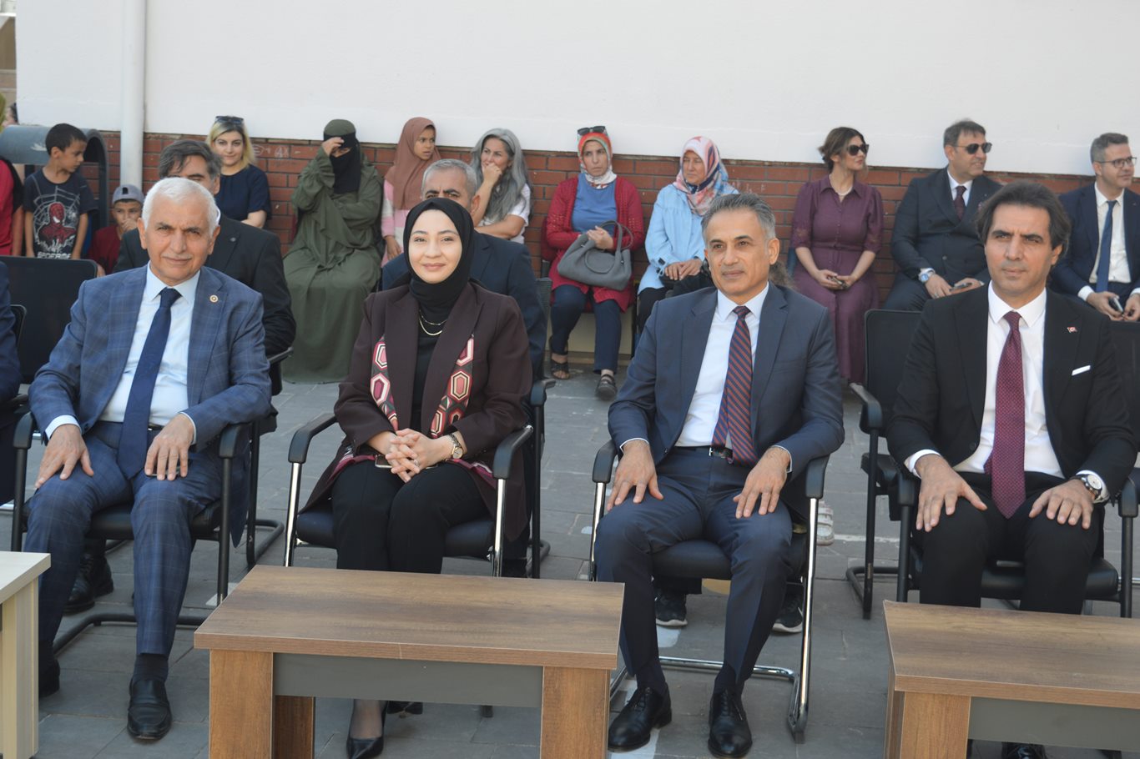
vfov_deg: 25.0
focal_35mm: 54
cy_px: 380
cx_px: 570
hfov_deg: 36.9
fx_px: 1709
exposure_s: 1/125
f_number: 5.6
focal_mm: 36
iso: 200
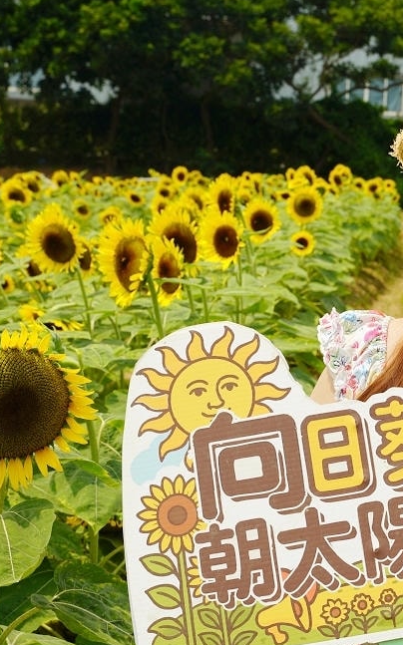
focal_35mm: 87
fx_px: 1530
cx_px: 427
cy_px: 332
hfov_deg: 14.7
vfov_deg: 23.8
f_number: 8
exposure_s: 1/125
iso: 100
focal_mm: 46
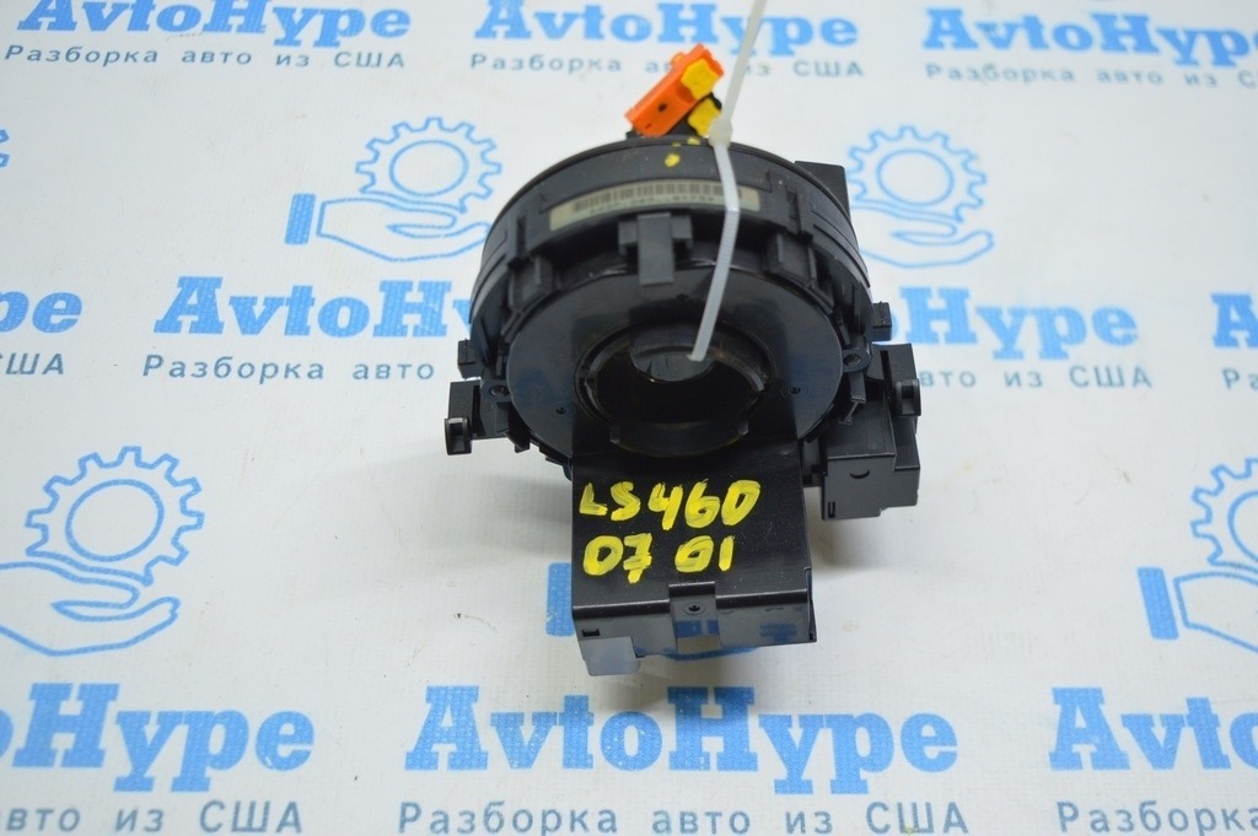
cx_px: 629
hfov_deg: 48.0
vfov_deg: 33.0
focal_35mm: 40
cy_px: 418
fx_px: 1414
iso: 400
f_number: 4
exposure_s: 1/50
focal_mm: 27
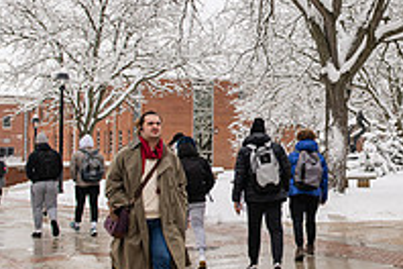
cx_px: 344
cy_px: 68
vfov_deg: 16.6
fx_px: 918
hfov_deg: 24.2
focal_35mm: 82
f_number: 3.5
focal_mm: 28
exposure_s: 1/640
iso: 125
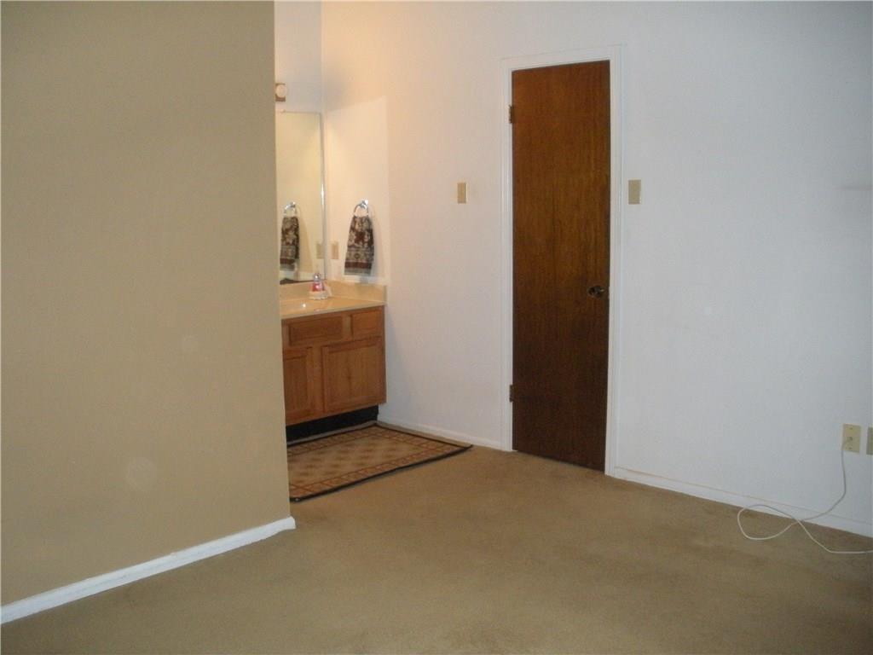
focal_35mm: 36
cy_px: 328
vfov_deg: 39.7
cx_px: 436
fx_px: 908
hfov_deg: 51.4
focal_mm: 6.3
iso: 490
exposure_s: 1/60
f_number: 3.5
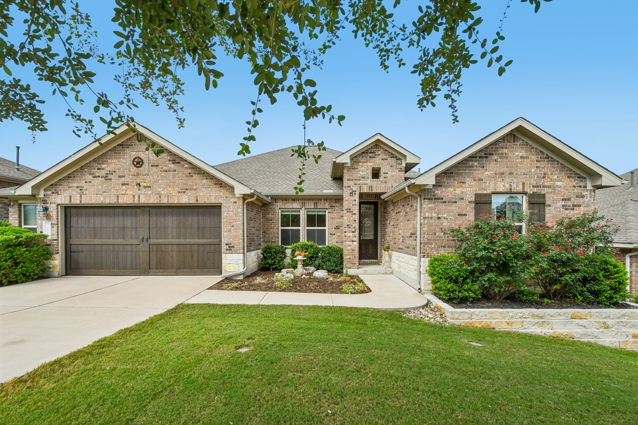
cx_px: 319
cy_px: 212
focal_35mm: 15
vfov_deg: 77.3
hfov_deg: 100.4
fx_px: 266
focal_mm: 10
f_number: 8
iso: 400
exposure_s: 1/1000
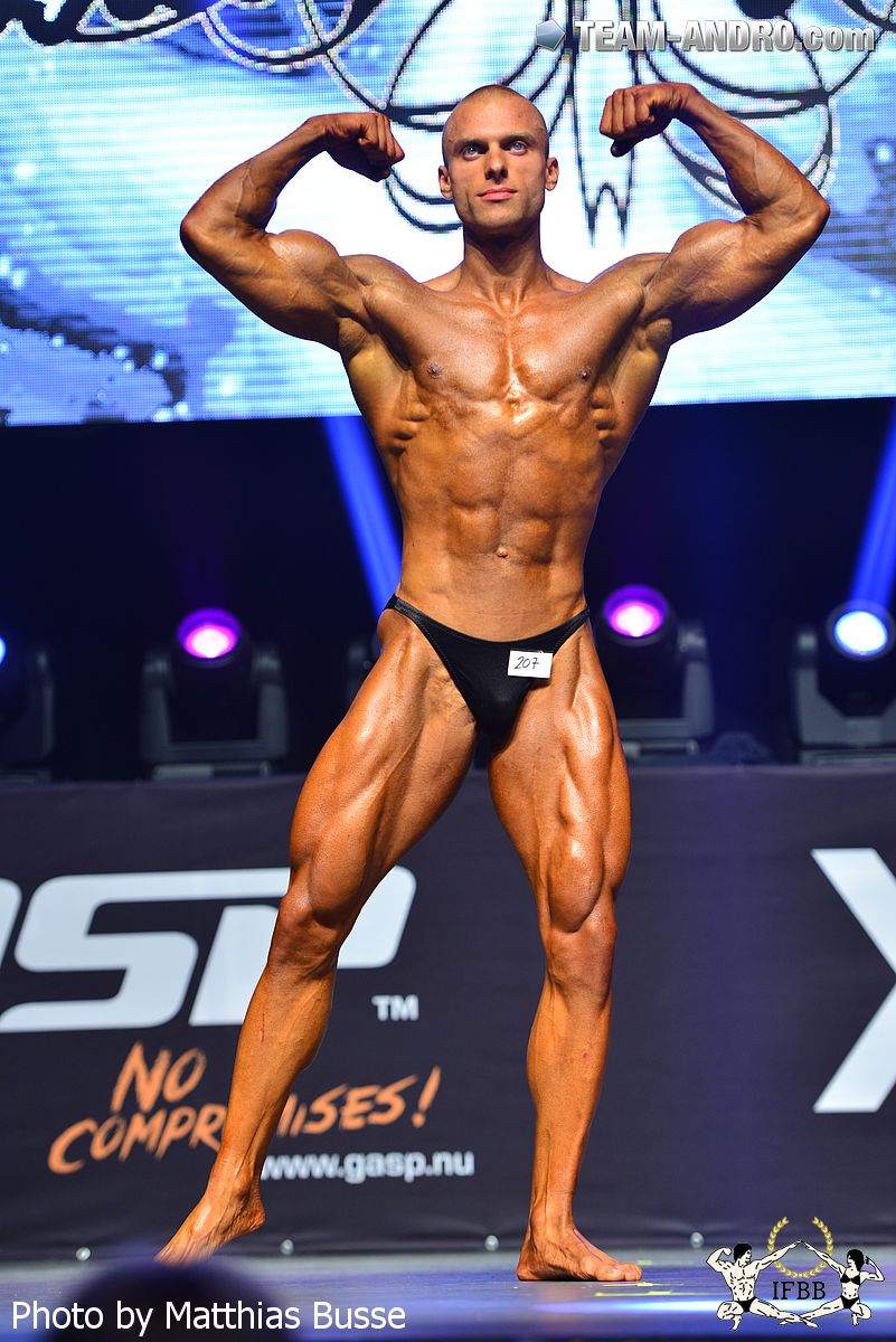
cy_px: 671
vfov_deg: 17.6
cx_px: 448
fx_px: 4327
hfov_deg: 11.8
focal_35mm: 116
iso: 640
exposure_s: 1/200
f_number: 3.2
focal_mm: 116
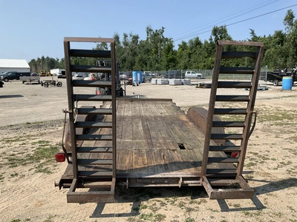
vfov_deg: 48.2
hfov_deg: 61.7
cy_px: 111
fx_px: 249
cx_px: 148
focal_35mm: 29
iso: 25
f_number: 1.8
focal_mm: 3
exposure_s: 1/1675
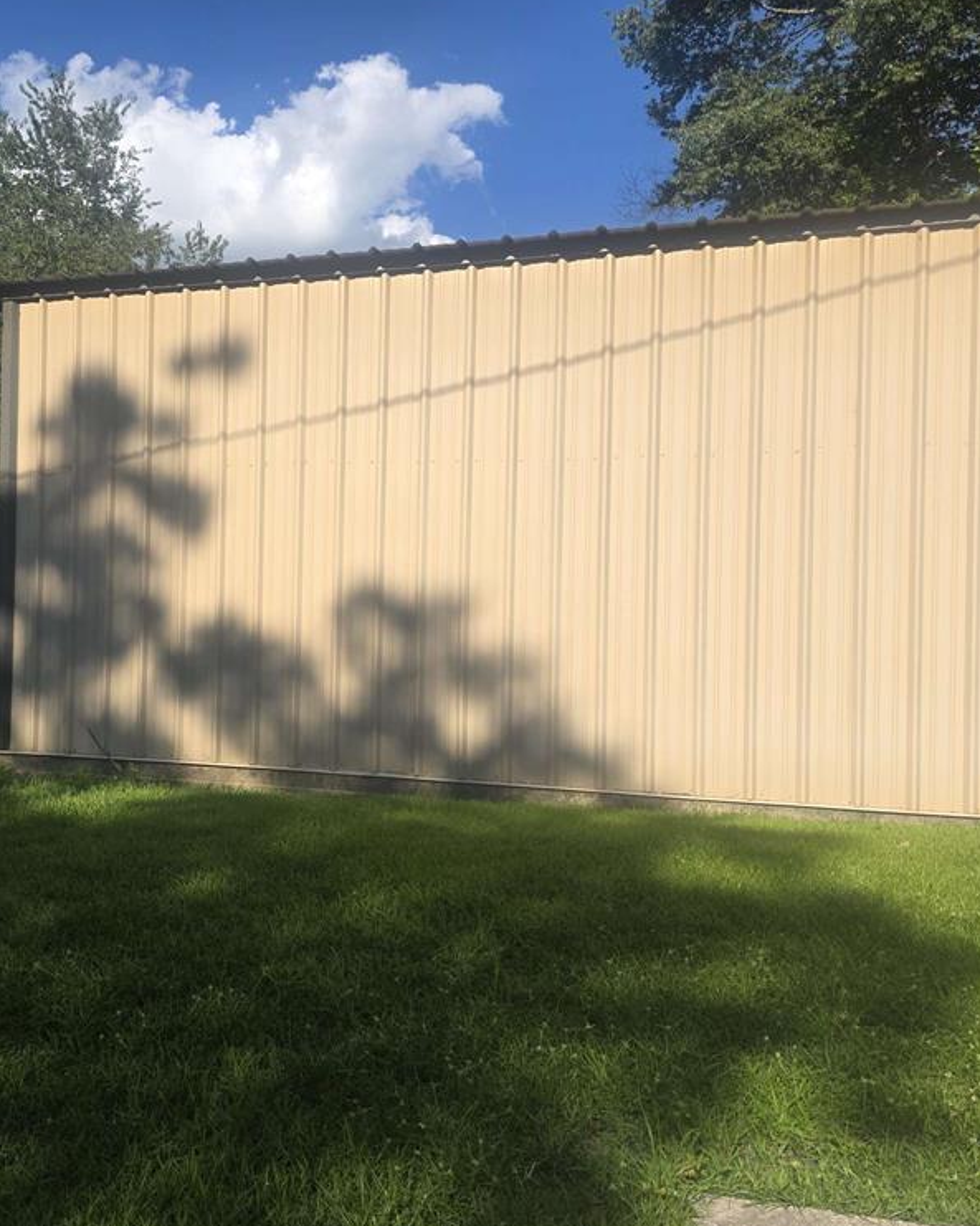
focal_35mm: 31
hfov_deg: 46.0
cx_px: 289
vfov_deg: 57.2
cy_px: 616
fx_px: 1125
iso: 80
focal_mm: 6.3
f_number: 1.7
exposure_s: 1/6574
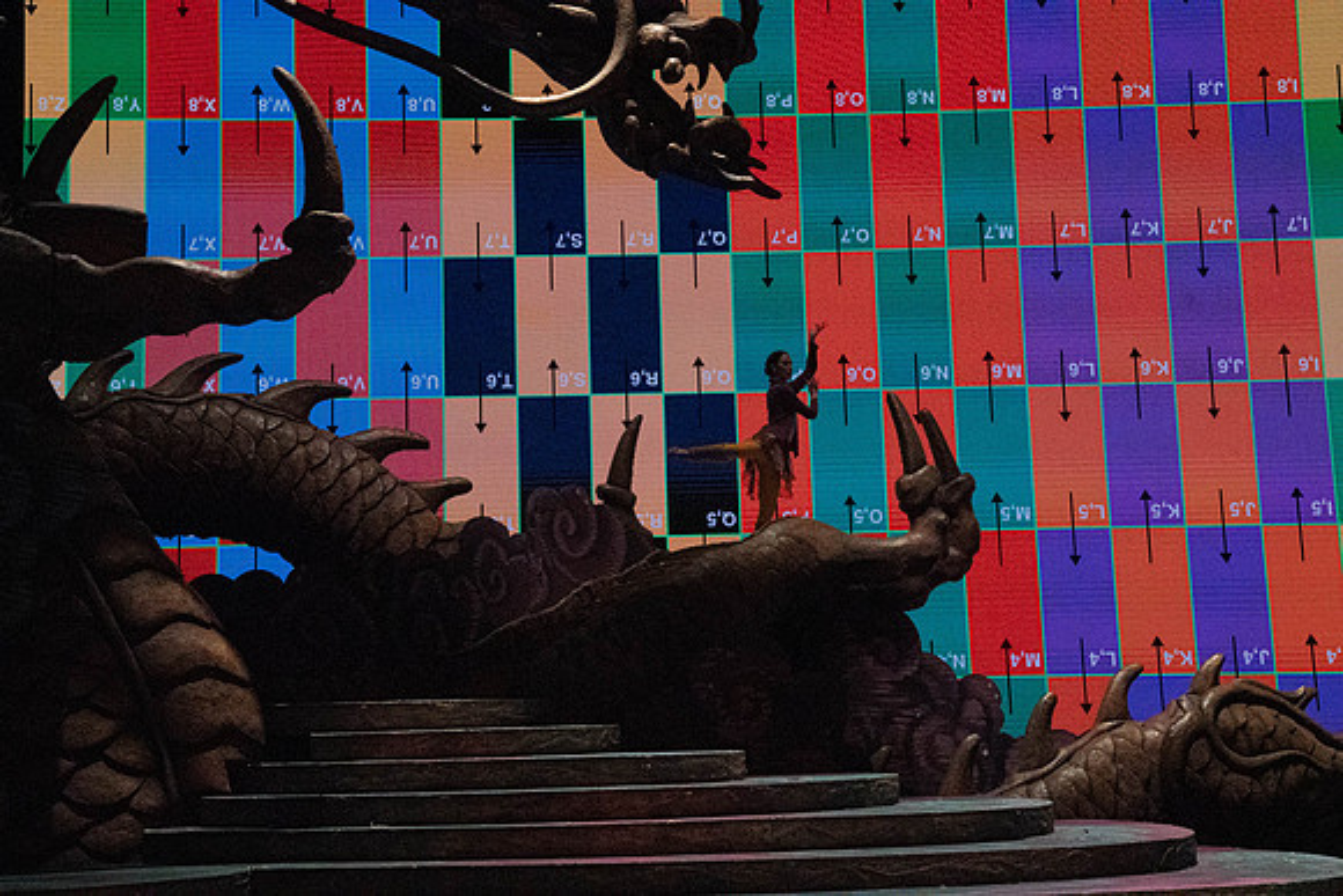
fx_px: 2612
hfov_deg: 28.8
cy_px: 448
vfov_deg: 19.5
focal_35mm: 70
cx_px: 672
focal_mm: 70
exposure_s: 1/400
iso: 25600
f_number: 9
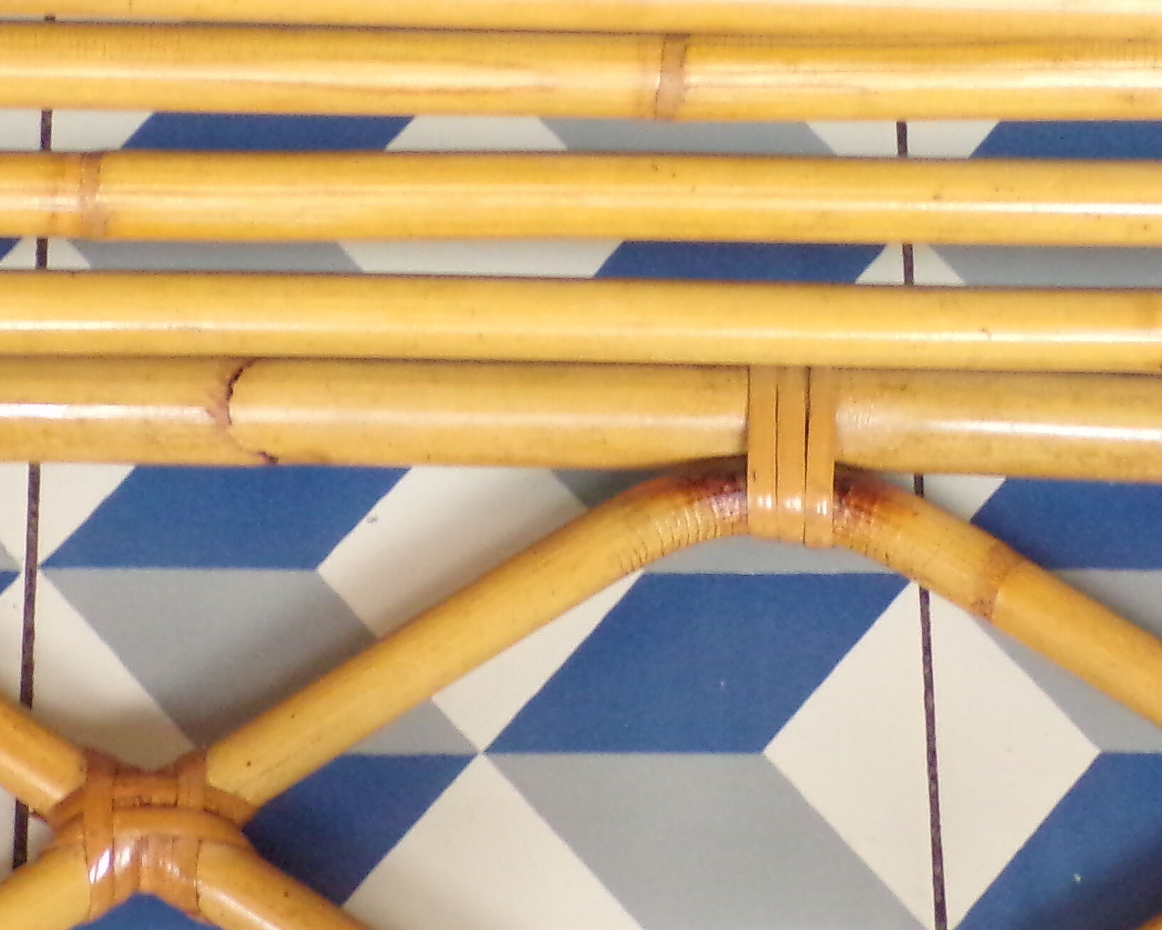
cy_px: 768
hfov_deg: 10.8
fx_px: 6157
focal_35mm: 179
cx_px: 814
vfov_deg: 8.6
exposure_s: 1/18
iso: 400
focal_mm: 11.6
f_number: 3.8
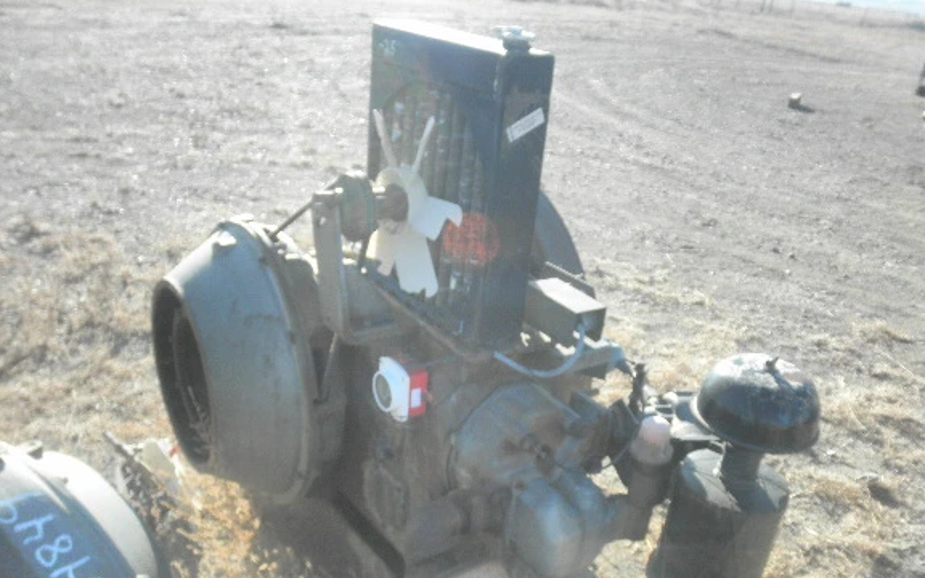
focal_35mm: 33
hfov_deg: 58.1
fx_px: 832
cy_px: 366
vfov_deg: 38.1
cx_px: 490
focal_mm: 5
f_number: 3
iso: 64
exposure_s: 1/250
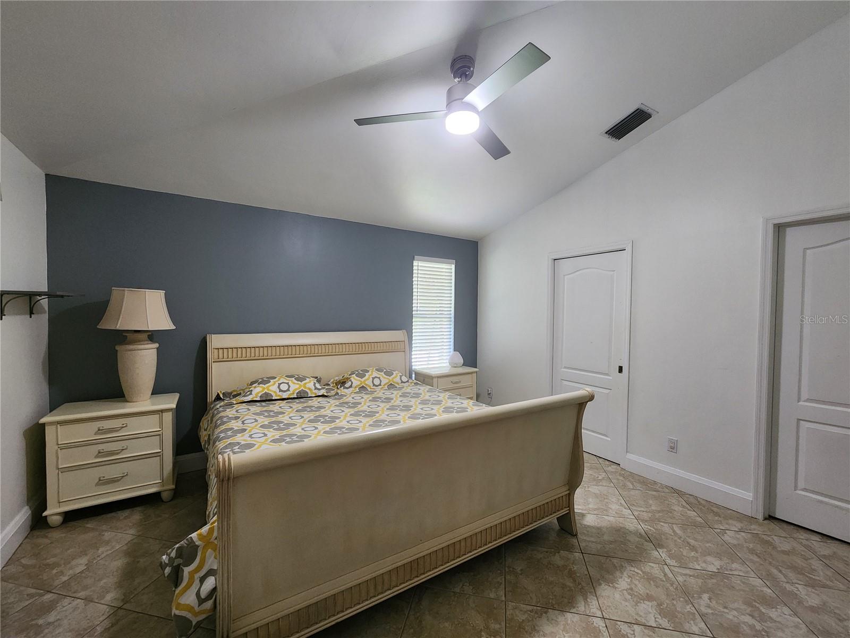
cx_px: 425
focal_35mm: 13
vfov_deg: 89.9
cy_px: 319
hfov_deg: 106.2
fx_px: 319
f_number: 2.2
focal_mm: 2.2
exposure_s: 1/30
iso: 400
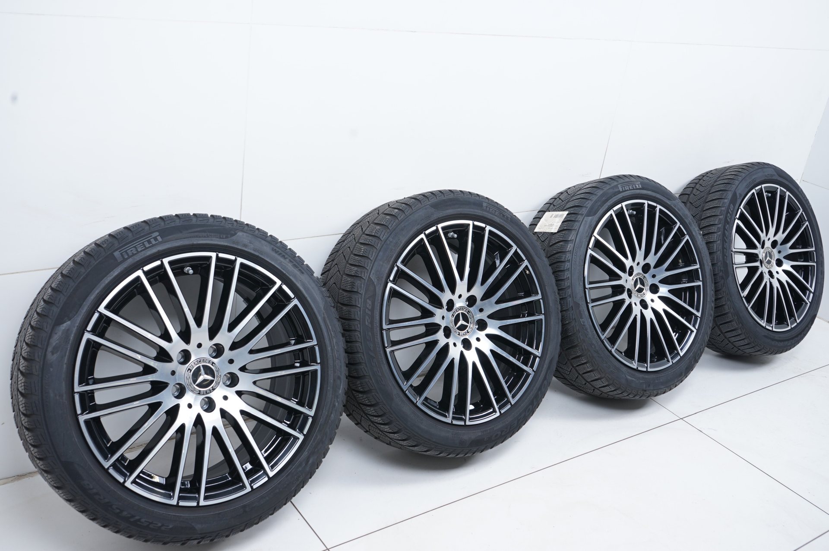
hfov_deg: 55.8
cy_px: 276
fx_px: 782
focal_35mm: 34
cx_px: 414
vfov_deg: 38.8
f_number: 7.1
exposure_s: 1/125
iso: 250
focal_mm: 34
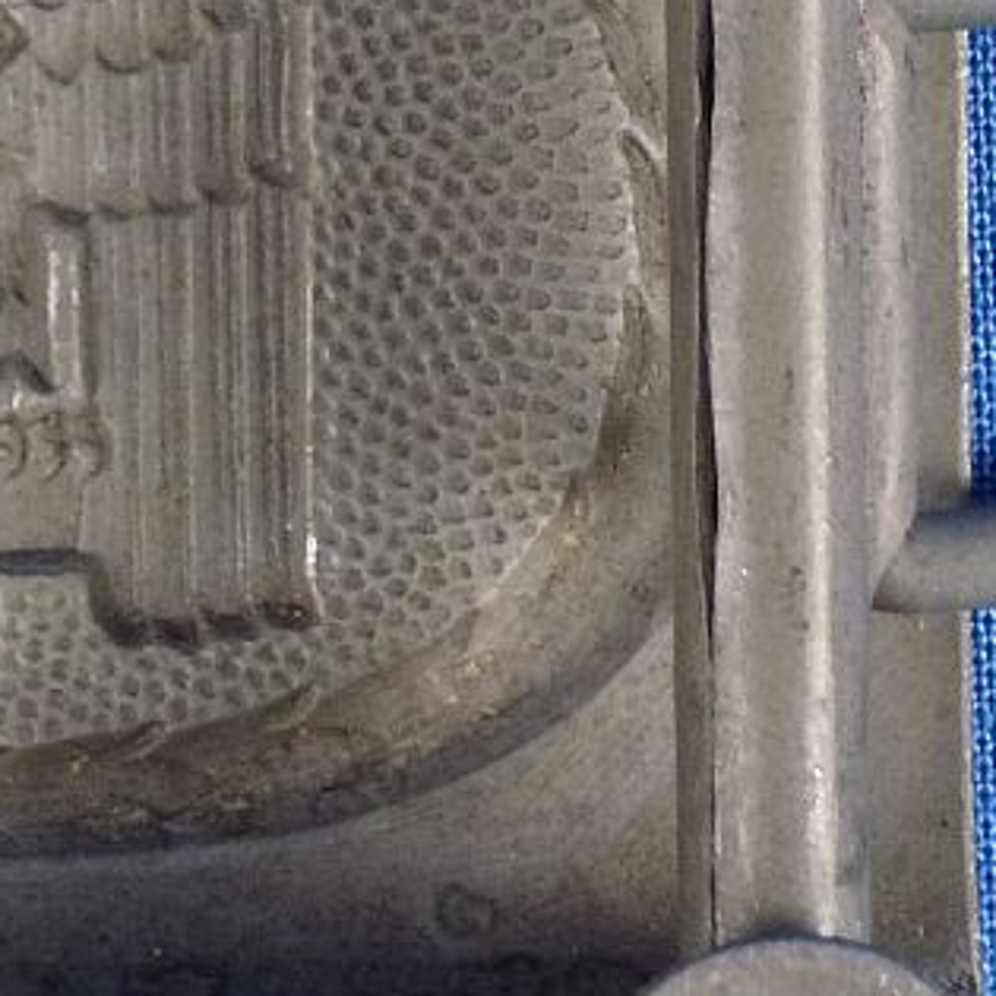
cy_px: 272
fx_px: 6999
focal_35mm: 215
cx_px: 13
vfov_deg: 8.1
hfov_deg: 8.1
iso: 400
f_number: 5
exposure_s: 1/60
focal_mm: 17.3
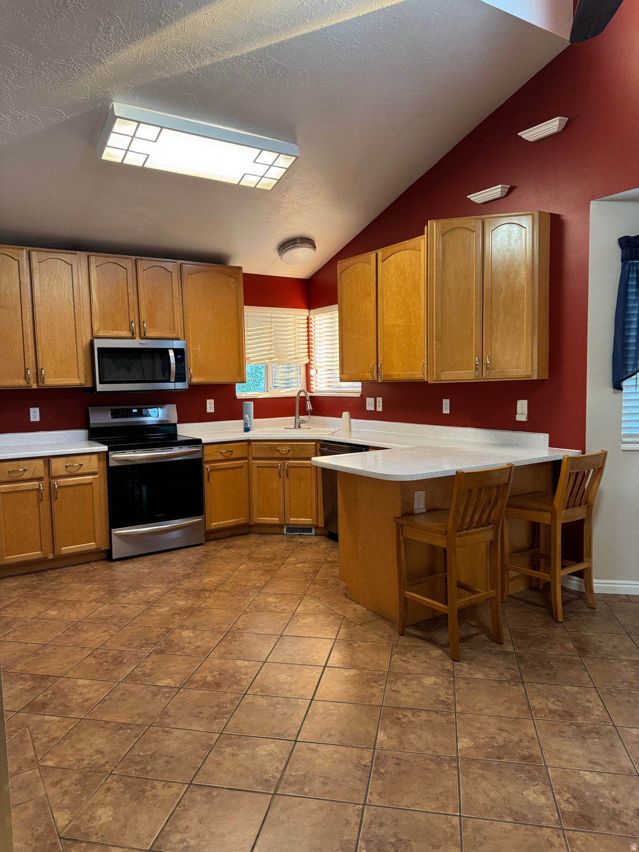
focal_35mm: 24
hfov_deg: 56.8
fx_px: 591
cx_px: 320
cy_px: 426
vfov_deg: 71.6
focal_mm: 6.76
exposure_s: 1/60
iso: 320
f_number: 1.78
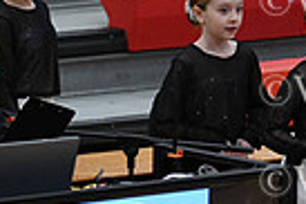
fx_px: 7216
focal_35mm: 850
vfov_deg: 1.6
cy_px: 136
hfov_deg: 2.4
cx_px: 583
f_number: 4
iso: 4000
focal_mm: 200
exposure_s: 1/320
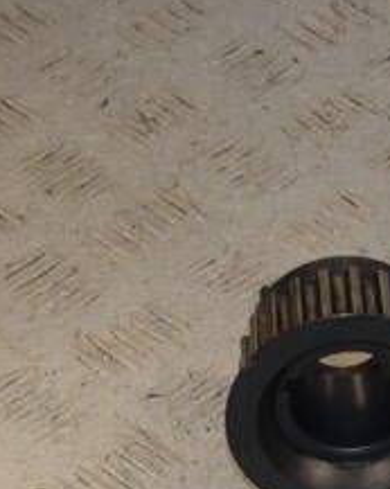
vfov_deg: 11.0
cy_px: 367
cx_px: 343
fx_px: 2535
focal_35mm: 175
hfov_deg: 8.8
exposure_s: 1/200
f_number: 10
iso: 800
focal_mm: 45
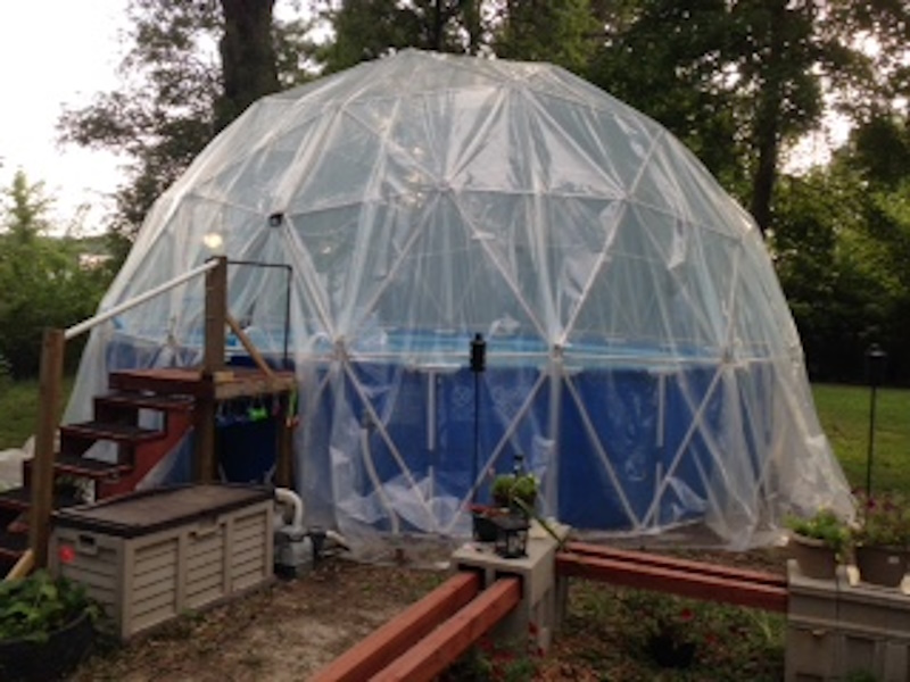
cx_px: 455
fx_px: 868
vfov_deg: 42.9
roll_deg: -1.7
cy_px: 341
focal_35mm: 33
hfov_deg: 55.4
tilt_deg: -1.8
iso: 50
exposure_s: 1/190
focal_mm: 4.12
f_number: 2.4
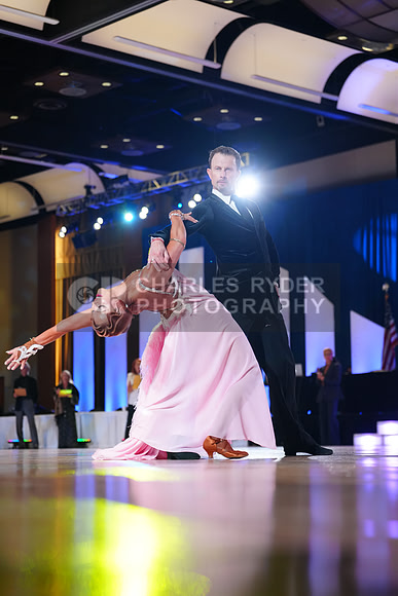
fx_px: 1160
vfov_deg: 28.8
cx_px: 199
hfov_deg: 19.5
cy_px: 298
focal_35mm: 70
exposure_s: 1/400
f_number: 2.8
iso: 2000
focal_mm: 70
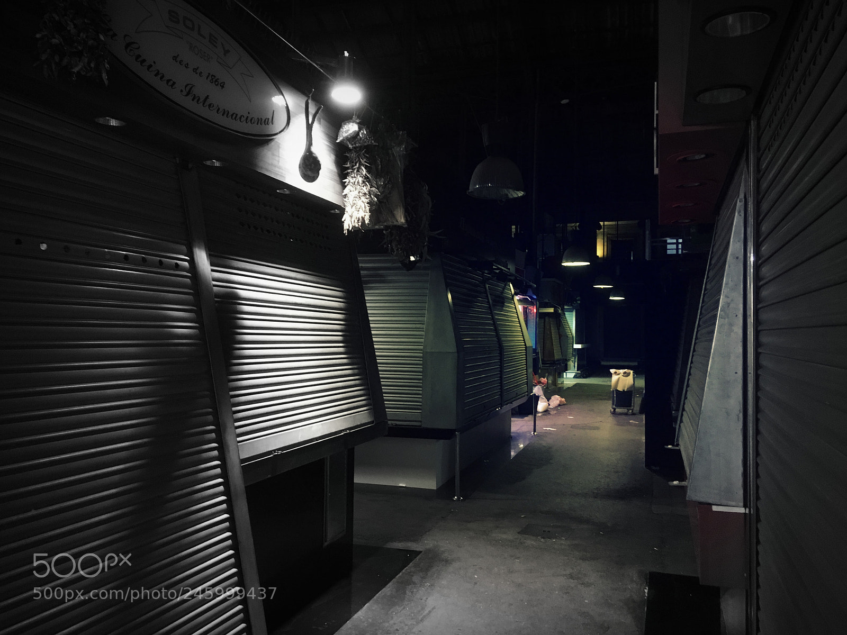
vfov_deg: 48.2
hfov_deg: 61.7
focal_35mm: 29
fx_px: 710
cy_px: 318
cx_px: 424
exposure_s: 1/33
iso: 200
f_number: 2.2
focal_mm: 4.15
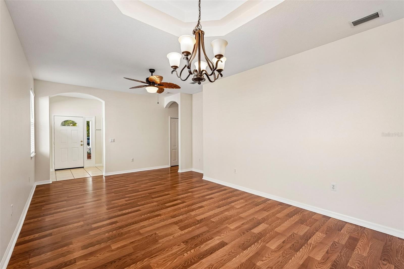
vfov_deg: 73.7
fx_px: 180
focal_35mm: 16
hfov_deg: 96.7
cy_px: 134
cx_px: 202
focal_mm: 16
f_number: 8
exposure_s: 1/40
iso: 400
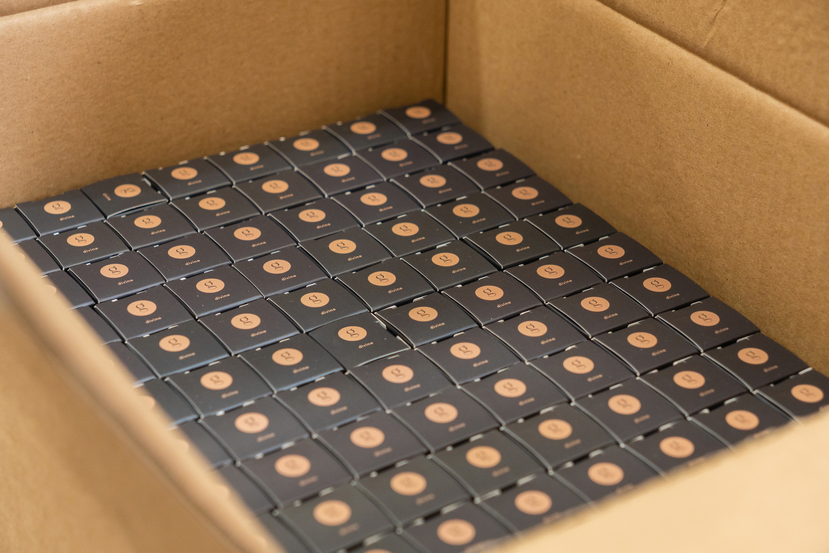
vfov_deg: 18.2
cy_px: 276
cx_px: 414
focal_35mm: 75
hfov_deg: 27.0
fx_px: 1727
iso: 1000
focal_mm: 50
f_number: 4
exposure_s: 1/250
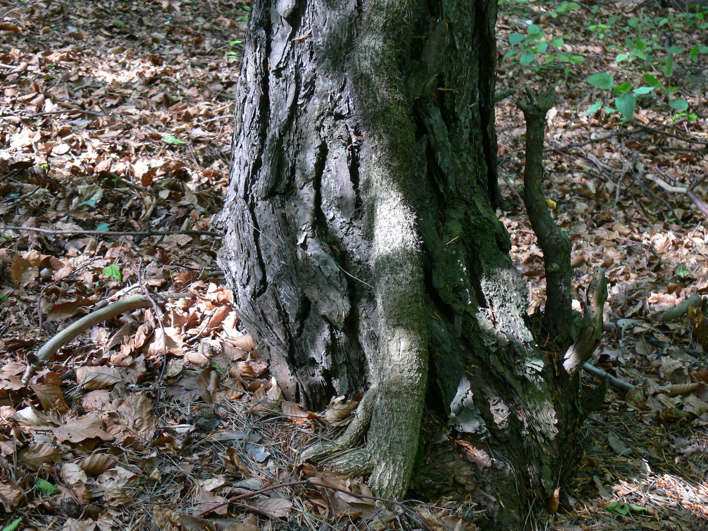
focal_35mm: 60
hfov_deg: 32.2
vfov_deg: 24.4
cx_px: 354
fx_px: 1227
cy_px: 266
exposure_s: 1/40
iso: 80
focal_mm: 12.7
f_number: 3.2
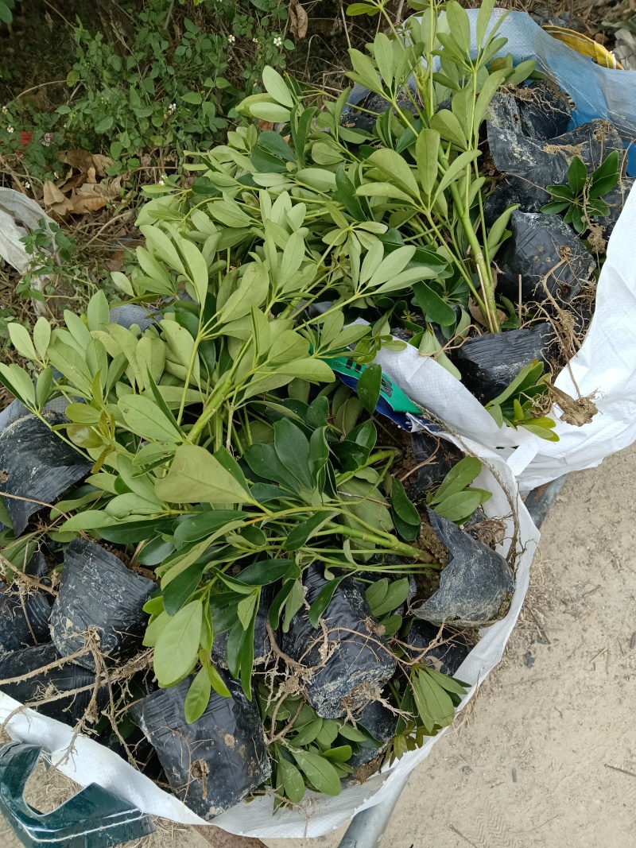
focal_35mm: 26
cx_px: 318
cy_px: 424
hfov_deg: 53.1
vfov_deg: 67.3
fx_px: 637
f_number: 1.8
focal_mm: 4.05
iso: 100
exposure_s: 1/126
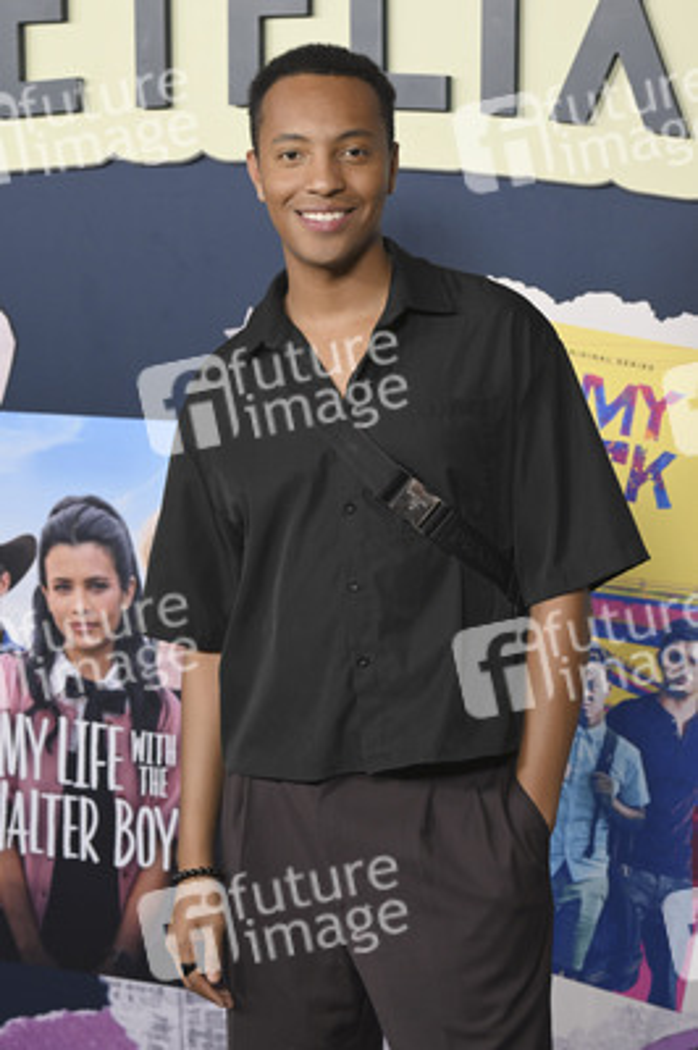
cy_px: 525
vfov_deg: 29.7
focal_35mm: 68
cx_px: 349
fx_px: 1981
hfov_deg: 20.0
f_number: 5.6
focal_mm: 68
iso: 1250
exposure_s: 1/250
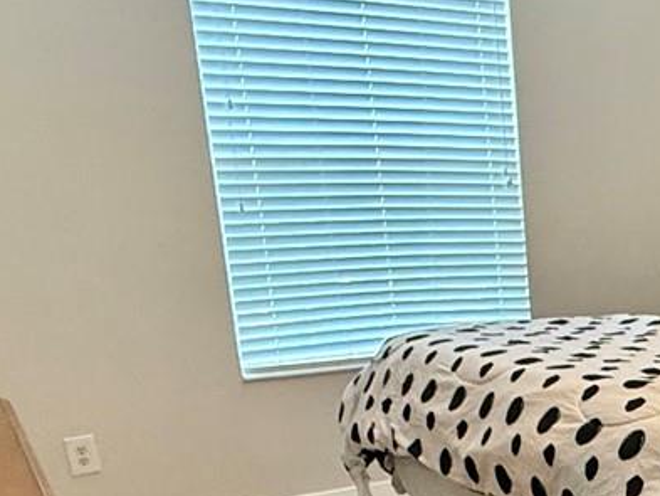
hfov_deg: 30.1
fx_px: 1087
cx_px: 736
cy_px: 493
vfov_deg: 24.5
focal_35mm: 57
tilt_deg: -16.2
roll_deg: +0.5
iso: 400
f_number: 2.2
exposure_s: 1/60
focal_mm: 2.22
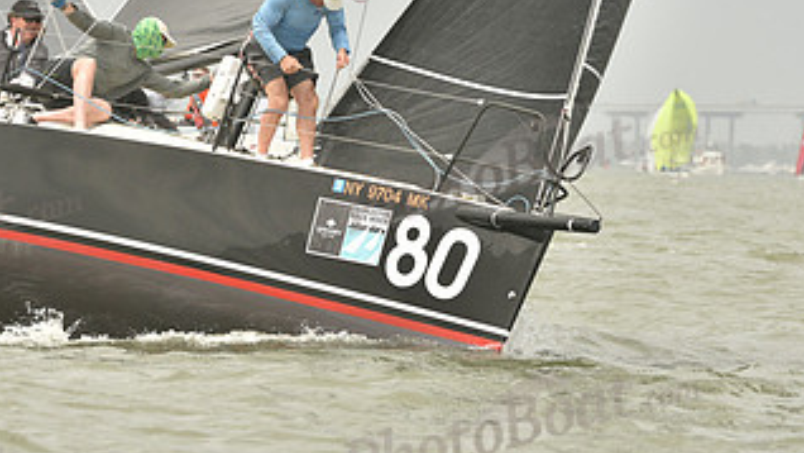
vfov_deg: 2.6
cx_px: 215
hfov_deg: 4.7
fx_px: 9787
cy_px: 72
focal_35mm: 459
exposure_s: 1/1000
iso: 320
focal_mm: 240
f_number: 7.1
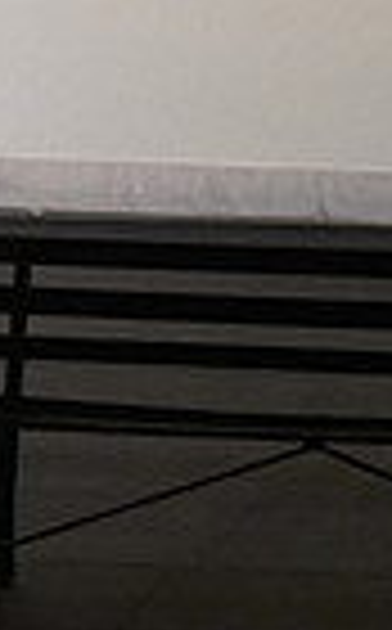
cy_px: 74
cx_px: -739
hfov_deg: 1.5
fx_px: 14504
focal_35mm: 845
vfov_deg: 2.5
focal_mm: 200
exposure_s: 1/320
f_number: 2.8
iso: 12800
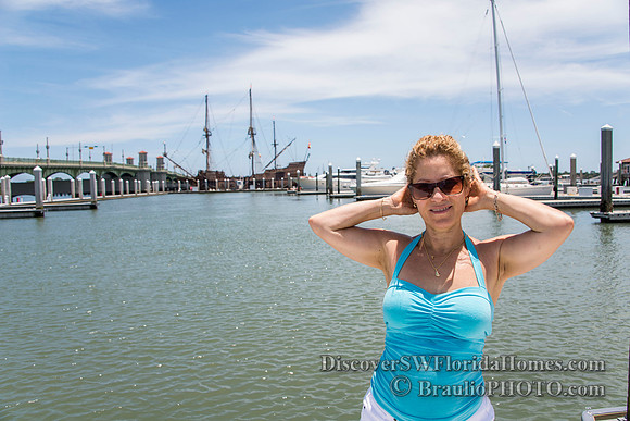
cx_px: 315
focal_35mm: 28
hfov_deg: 65.5
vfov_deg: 46.4
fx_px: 490
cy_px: 210
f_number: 7.1
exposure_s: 1/250
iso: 100
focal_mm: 28
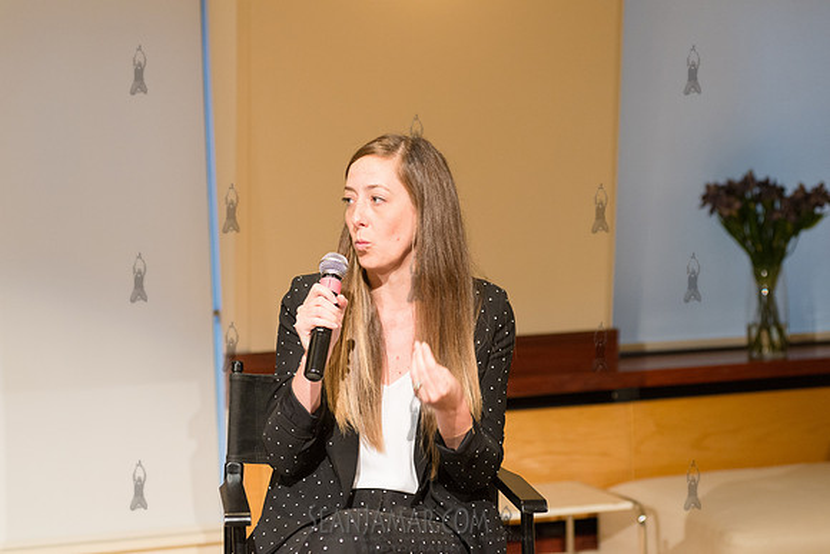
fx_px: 1845
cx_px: 415
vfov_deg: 17.1
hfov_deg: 25.4
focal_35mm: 80
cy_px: 277
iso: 2500
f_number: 4
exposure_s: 1/160
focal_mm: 80
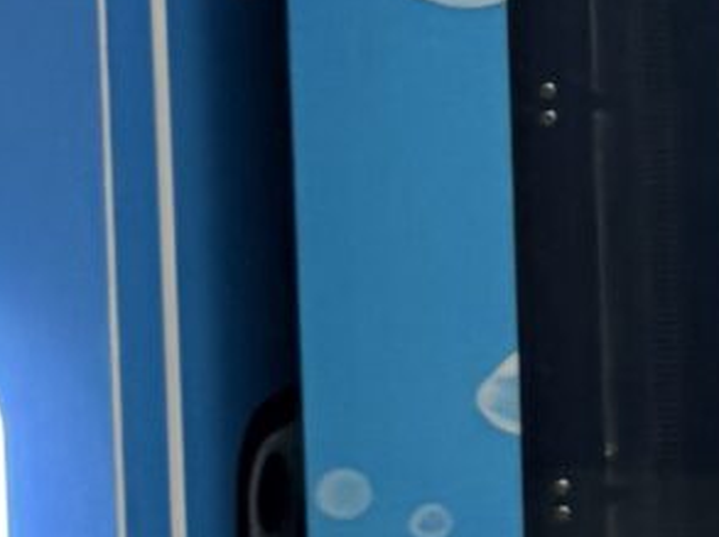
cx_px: 1796
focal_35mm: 210
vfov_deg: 7.0
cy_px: -265
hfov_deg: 8.5
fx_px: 4357
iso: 160
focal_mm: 6.76
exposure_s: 1/100
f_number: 1.78
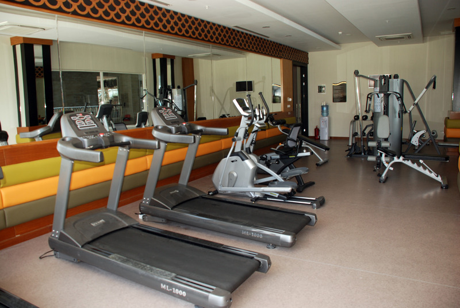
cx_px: 230
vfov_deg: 48.1
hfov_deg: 67.3
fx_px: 346
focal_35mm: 27
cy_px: 154
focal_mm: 18
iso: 160
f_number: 3.5
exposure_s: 1/60
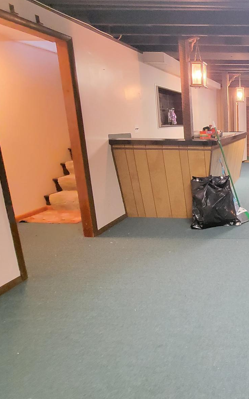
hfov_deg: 39.8
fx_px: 261
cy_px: 176
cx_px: 284
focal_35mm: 24
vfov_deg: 74.5
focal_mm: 2.2
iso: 2500
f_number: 2.2
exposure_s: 1/24
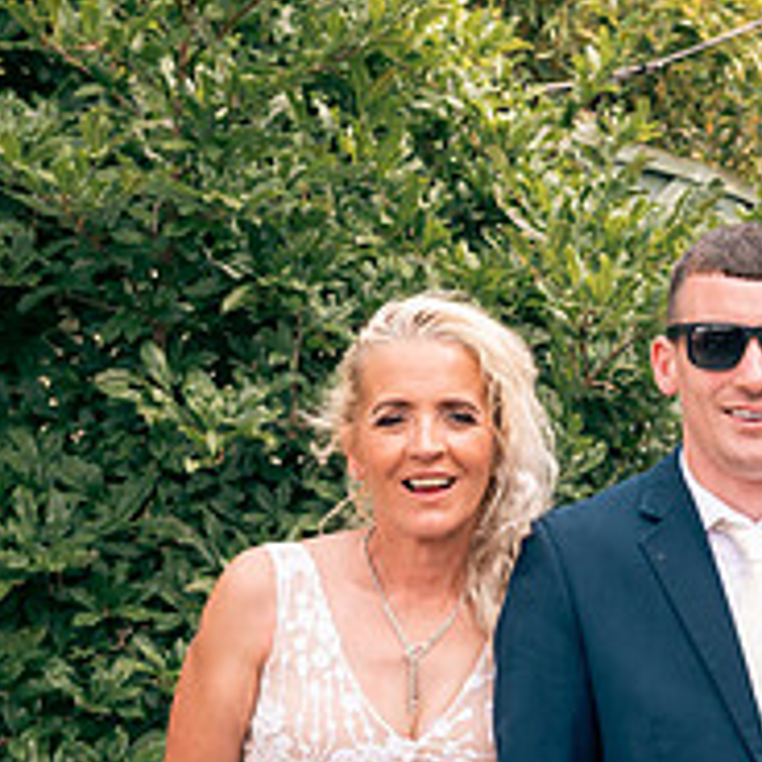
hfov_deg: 11.6
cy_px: 652
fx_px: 3661
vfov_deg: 11.8
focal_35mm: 147
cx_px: 973
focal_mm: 55
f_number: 6.3
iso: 160
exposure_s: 1/160
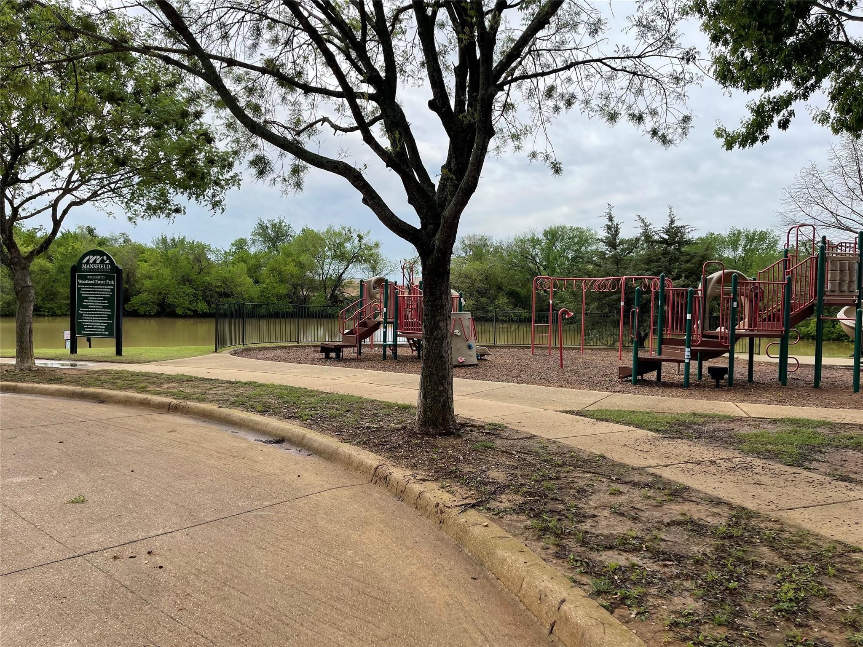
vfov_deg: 54.9
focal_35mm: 25
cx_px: 432
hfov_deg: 69.4
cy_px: 324
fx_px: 623
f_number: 1.6
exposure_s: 1/2488
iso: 32
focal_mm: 5.1
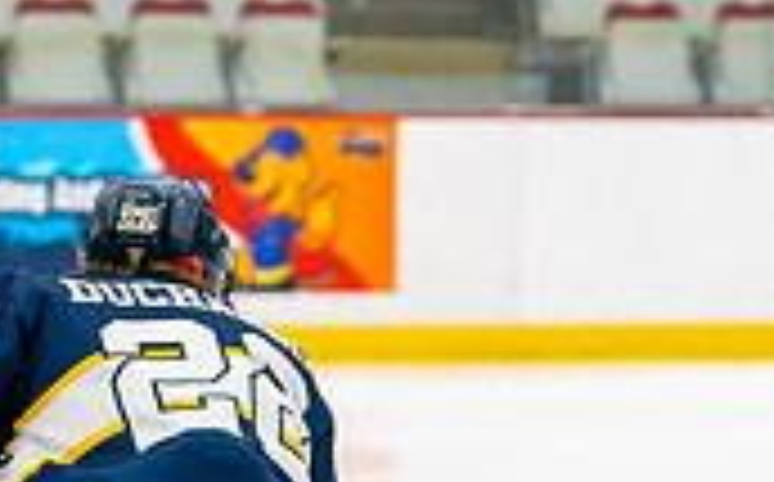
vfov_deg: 3.8
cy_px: 805
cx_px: 19
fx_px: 7120
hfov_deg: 6.2
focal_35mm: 338
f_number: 2.8
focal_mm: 71
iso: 3200
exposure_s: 1/1250
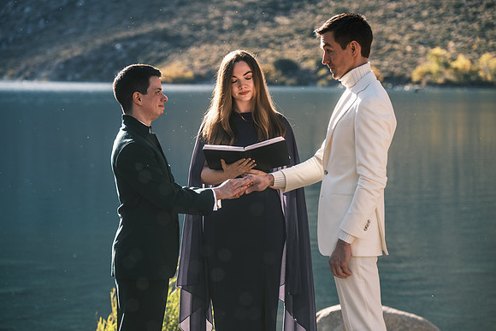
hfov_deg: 15.6
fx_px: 1805
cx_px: 248
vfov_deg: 10.5
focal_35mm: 131
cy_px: 166
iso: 200
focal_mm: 87.1
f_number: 3.6
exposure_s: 1/340
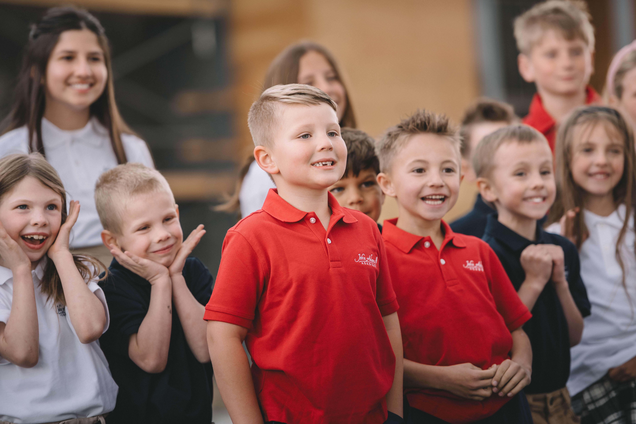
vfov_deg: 8.1
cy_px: 212
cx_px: 318
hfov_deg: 12.1
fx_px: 3004
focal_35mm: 170
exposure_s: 1/320
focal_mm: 170
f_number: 2.8
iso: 200
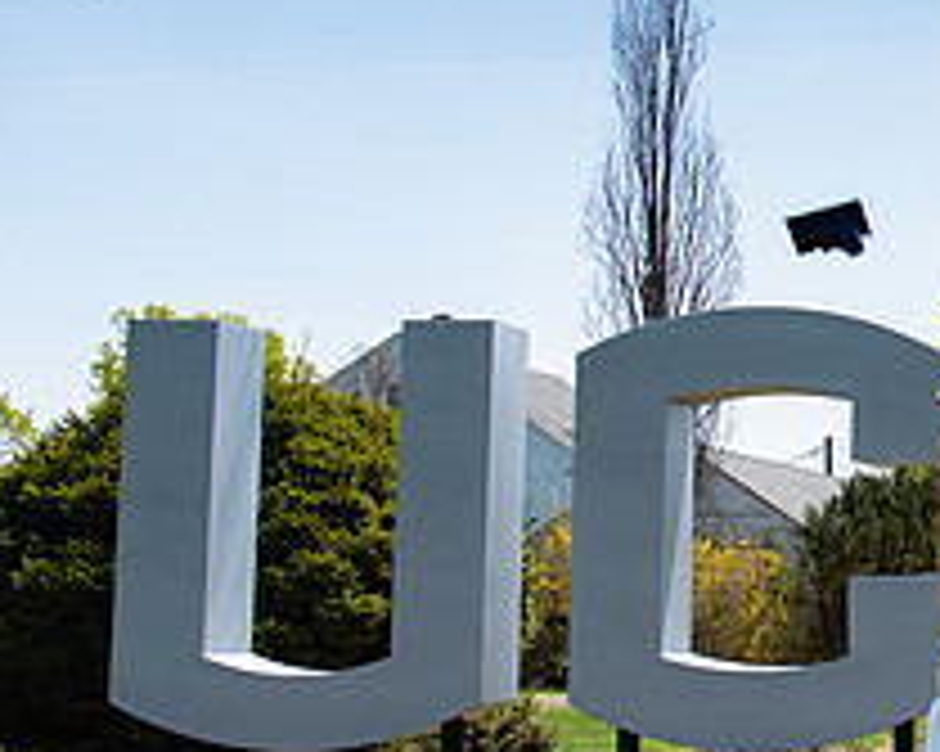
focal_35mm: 94
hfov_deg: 18.6
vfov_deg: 16.3
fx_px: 2614
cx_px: 1300
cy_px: 344
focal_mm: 24
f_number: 5.6
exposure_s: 1/250
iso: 100
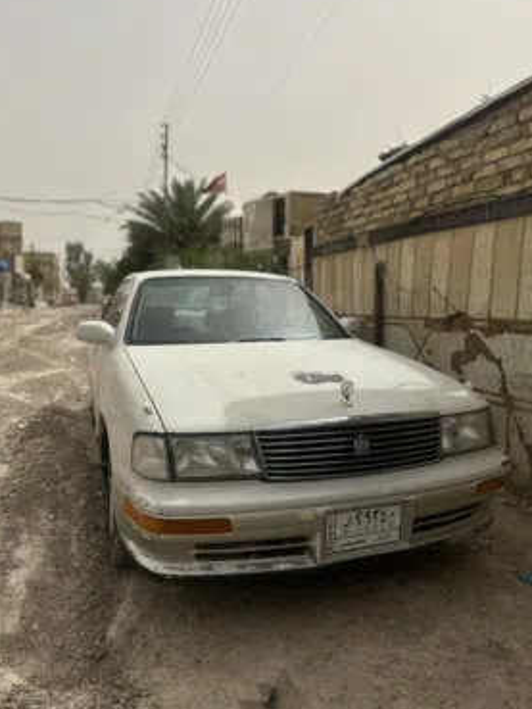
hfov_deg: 53.1
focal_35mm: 26
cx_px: 267
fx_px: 532
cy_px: 340
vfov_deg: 67.3
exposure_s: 1/9709
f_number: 1.78
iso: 80
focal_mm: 6.86
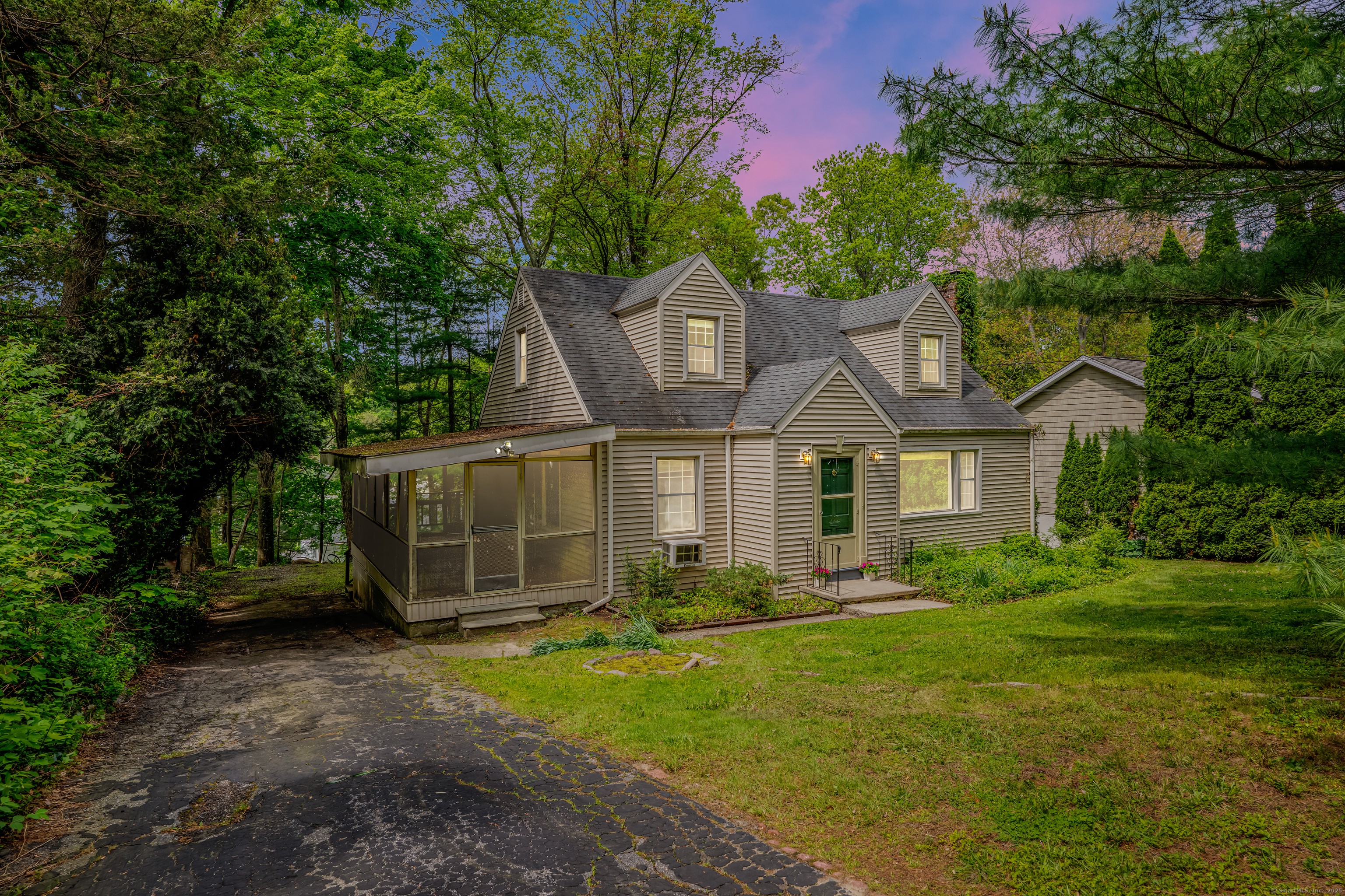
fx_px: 728
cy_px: 448
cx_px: 672
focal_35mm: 20
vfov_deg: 63.2
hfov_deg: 85.4
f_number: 8
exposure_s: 1/320
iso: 125
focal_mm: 19.5
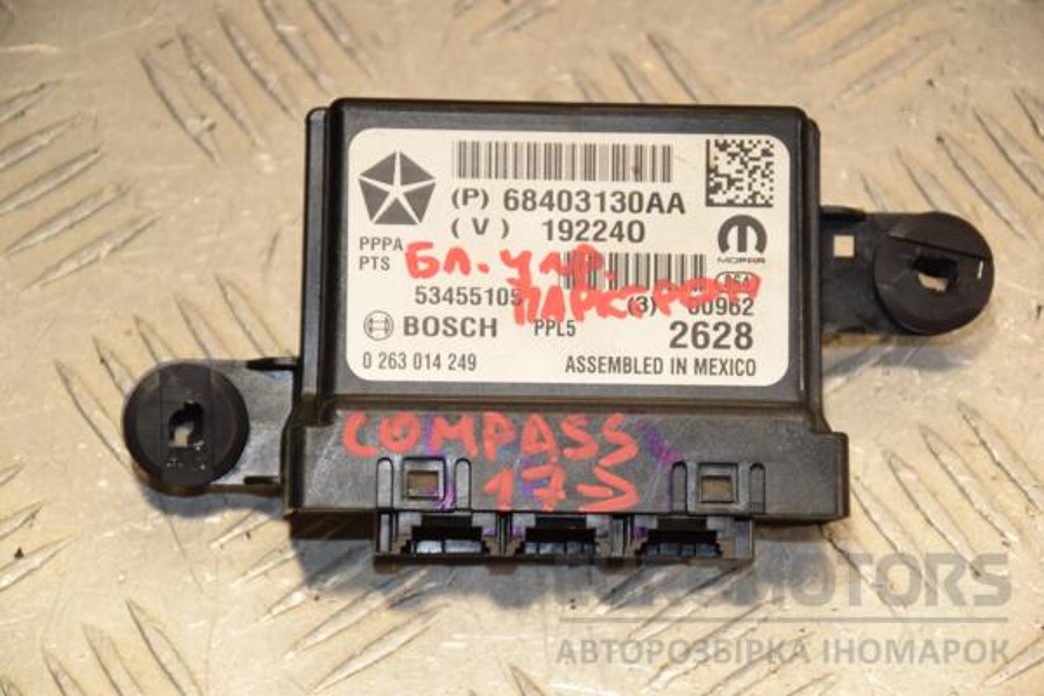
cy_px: 348
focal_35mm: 158
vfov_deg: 8.7
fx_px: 4567
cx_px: 522
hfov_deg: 13.0
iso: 800
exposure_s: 1/200
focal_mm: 105
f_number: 7.1
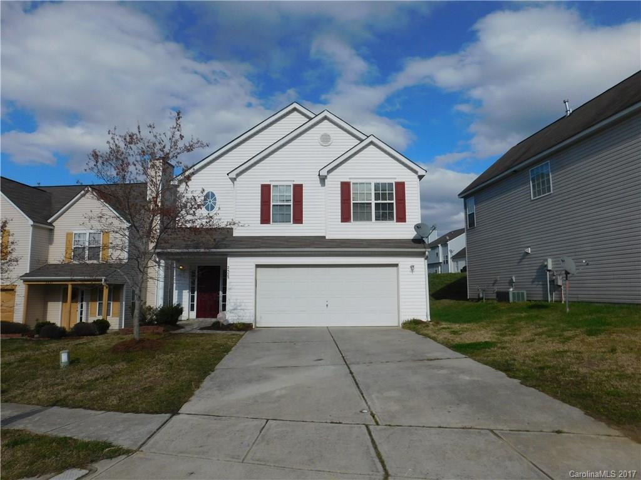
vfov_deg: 58.9
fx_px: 426
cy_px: 240
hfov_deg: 73.9
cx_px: 320
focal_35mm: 23
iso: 125
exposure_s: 1/1000
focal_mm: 4
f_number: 6
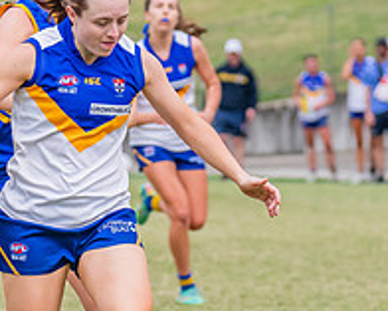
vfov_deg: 2.2
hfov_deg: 2.8
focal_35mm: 690
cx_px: 52
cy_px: 219
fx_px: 7927
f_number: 7.1
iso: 800
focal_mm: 195
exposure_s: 1/1250
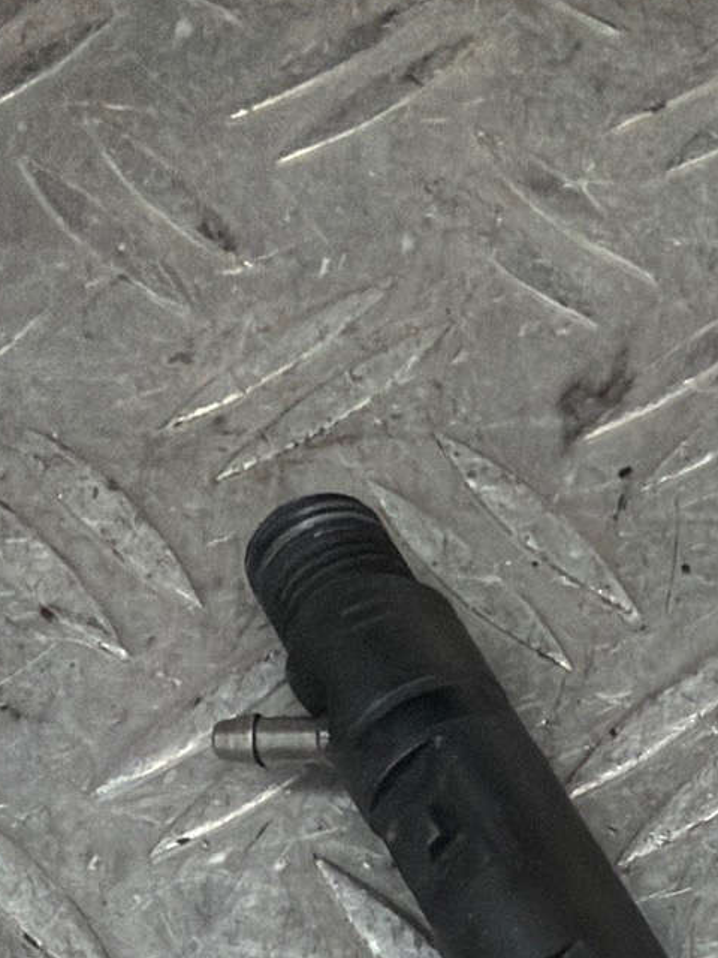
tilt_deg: -64.9
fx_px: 2074
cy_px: 1081
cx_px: 877
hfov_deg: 18.5
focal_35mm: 75
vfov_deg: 24.1
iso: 250
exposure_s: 1/100
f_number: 2.2
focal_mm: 2.22
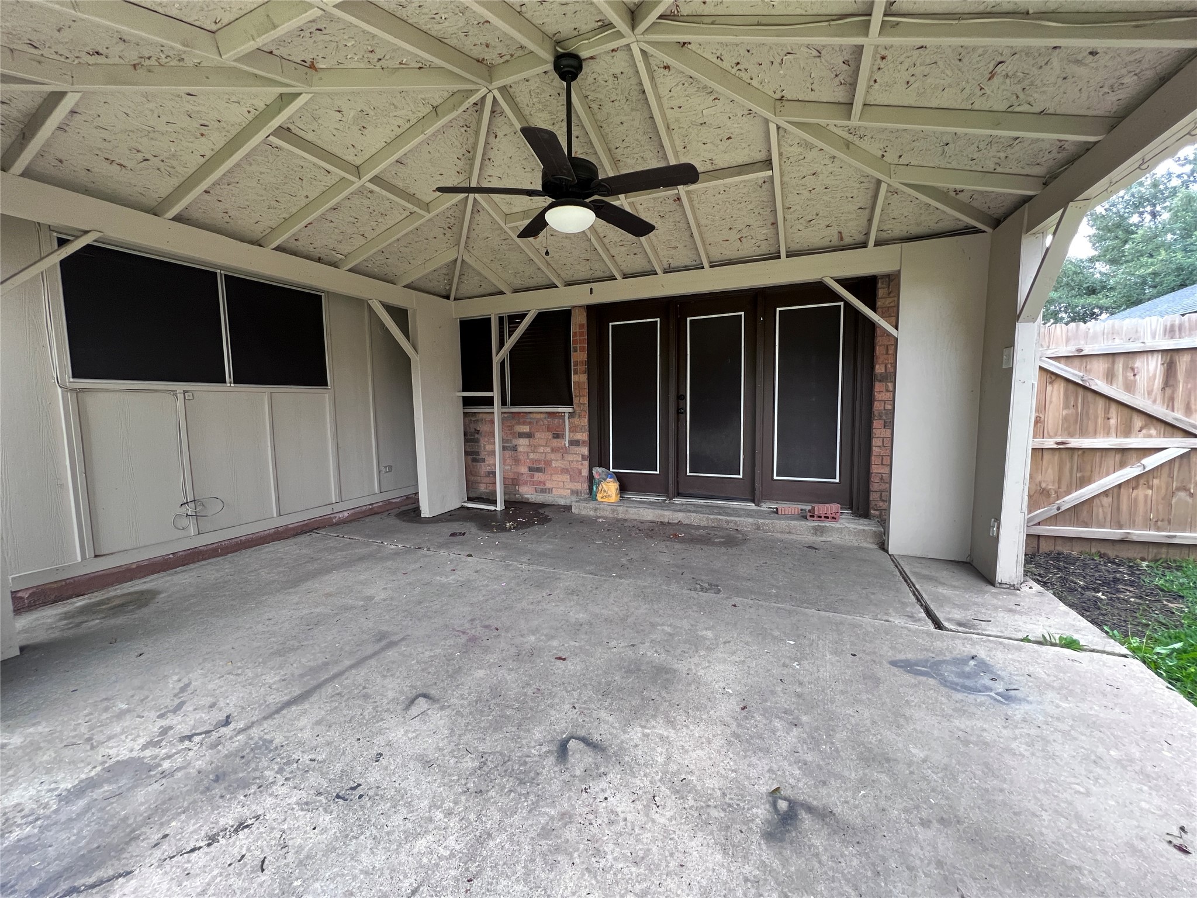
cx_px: 598
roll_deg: +0.8
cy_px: 449
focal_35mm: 13
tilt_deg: -4.6
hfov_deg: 106.2
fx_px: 450
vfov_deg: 89.9
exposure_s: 1/121
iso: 200
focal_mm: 1.57
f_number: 1.8
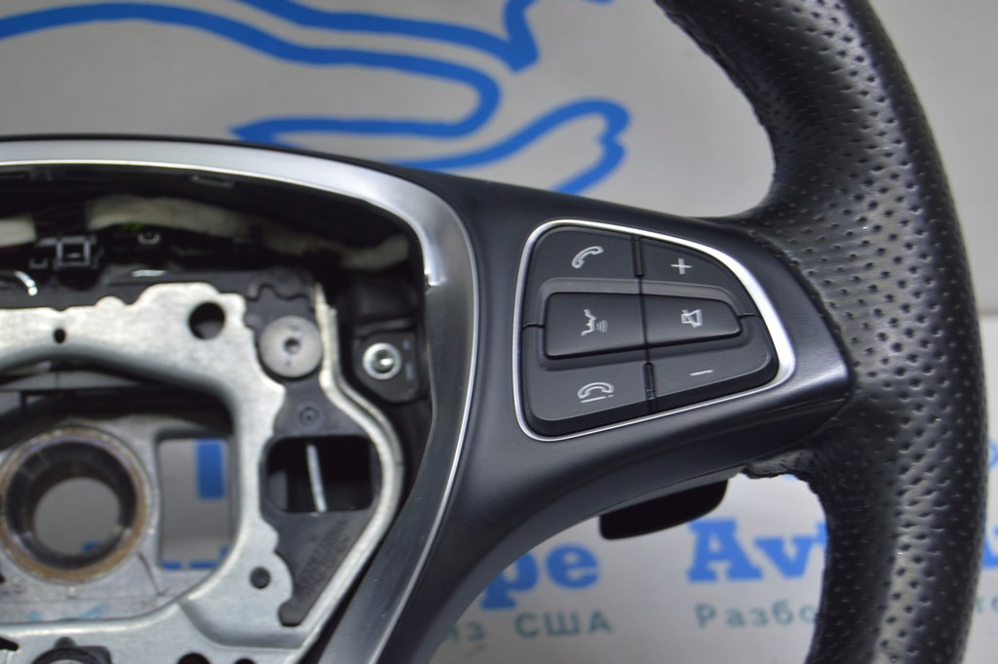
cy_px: 332
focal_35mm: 82
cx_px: 499
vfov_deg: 16.5
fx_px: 2285
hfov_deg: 24.6
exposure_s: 1/20
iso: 400
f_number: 5.6
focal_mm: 55
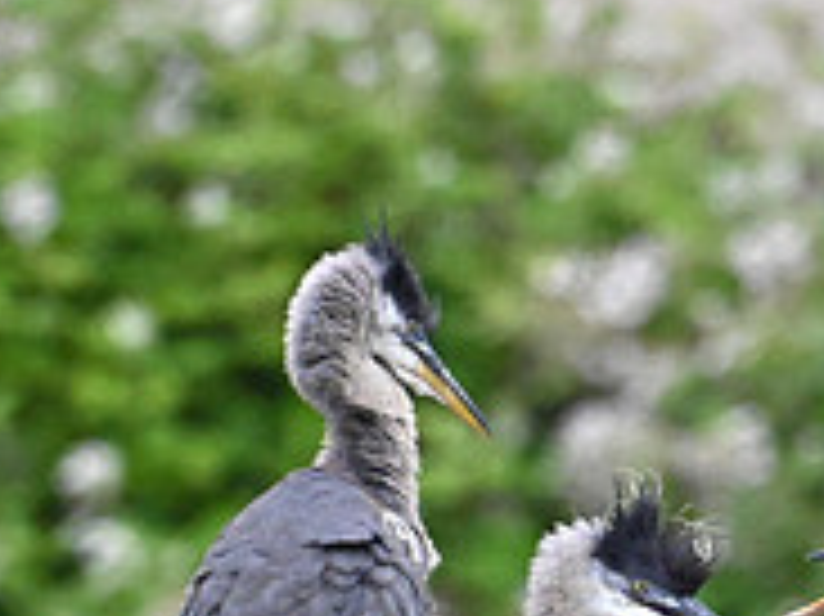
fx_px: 86970
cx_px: 982
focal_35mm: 3656
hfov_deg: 0.5
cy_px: 726
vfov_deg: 0.4
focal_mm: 1200
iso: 6400
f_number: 13
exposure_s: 1/500
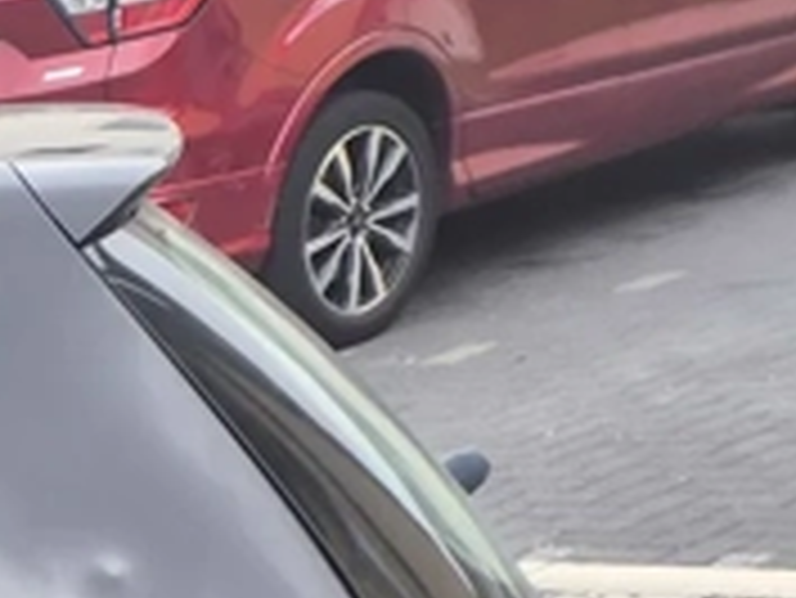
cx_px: -1448
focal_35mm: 130
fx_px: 2991
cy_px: 1439
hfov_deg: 11.0
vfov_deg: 10.0
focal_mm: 5.4
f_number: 1.8
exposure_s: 1/180
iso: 40
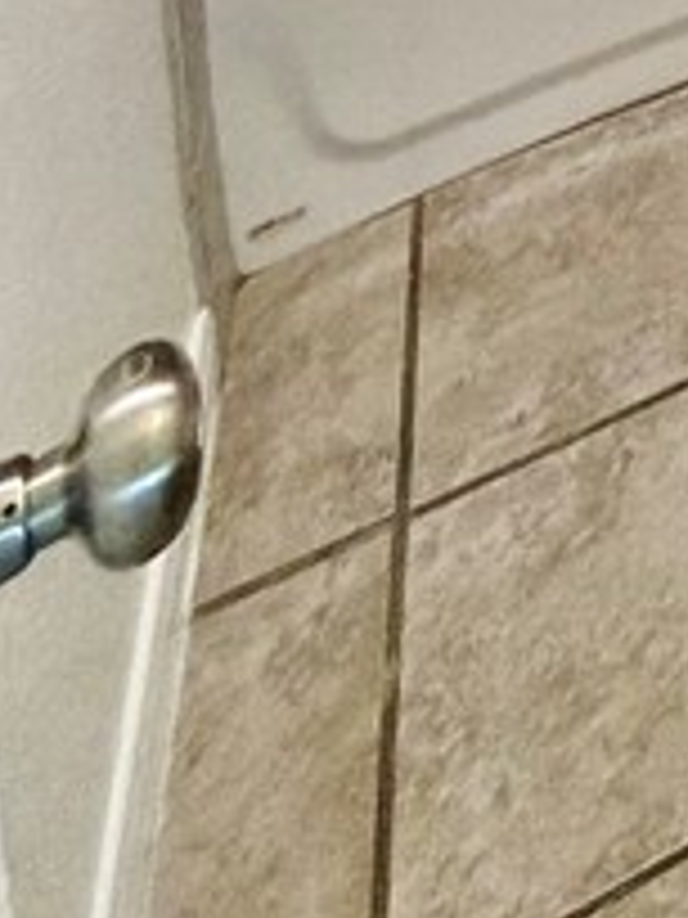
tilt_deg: -5.7
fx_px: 1855
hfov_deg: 14.3
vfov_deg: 15.3
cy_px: -1274
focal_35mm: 70
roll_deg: +0.0
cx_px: 1644
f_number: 2.2
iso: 200
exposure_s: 1/60
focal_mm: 2.22
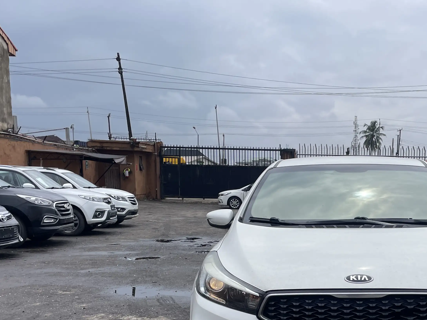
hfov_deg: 38.3
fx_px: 592
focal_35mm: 48
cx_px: 338
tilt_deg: -9.4
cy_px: 277
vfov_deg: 29.2
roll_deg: -0.7
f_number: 1.6
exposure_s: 1/3509
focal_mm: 4.2
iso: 32
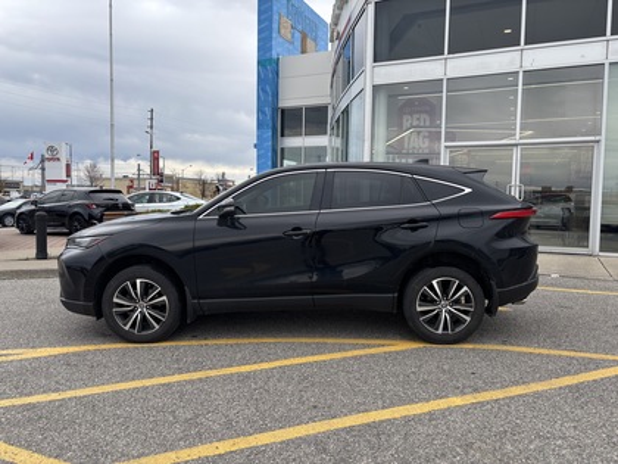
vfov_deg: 53.1
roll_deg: -1.9
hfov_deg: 67.3
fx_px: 464
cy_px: 232
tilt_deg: -7.9
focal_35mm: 26
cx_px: 309
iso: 50
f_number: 1.6
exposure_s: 1/872
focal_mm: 5.96
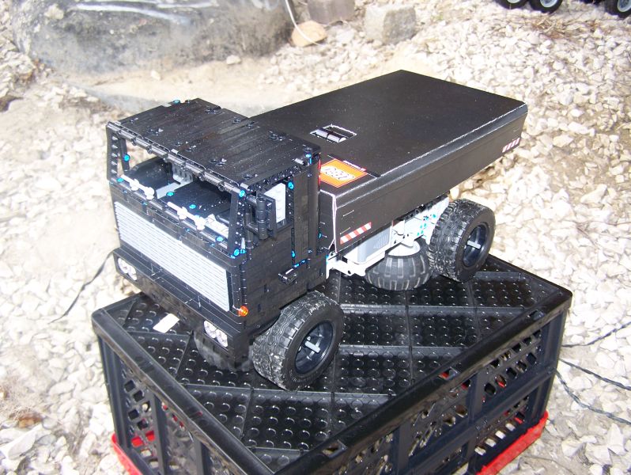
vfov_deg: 37.8
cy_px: 238
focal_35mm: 38
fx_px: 693
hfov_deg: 48.9
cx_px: 316
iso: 80
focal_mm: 6.3
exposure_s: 1/100
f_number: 2.8
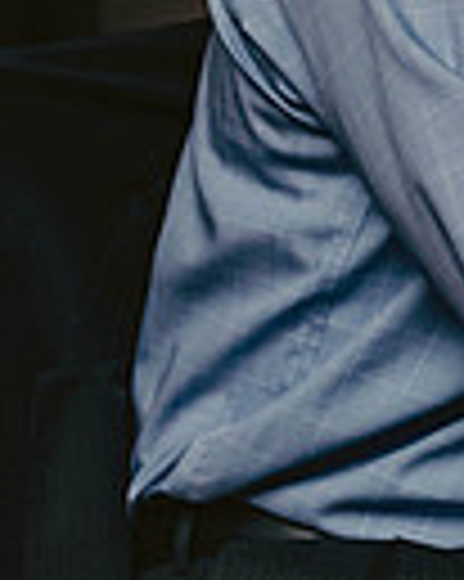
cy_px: -101
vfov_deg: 6.5
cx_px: 1018
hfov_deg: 5.1
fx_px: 5070
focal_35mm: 295
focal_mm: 70
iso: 2000
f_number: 3.2
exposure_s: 1/200
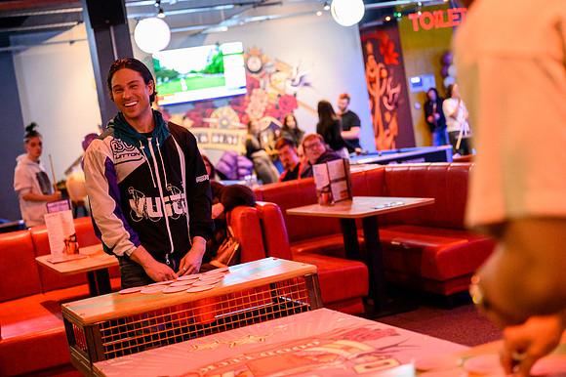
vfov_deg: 21.9
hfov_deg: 32.4
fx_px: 974
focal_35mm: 62
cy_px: 188
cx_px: 283
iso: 12800
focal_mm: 62
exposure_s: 1/200
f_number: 2.8
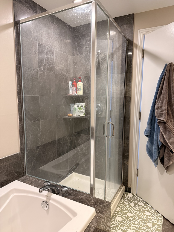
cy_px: 116
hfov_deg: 56.8
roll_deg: -0.6
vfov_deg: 71.6
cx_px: 87
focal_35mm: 24
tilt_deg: -6.4
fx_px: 161
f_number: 1.78
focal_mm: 6.76
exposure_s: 1/60
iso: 400
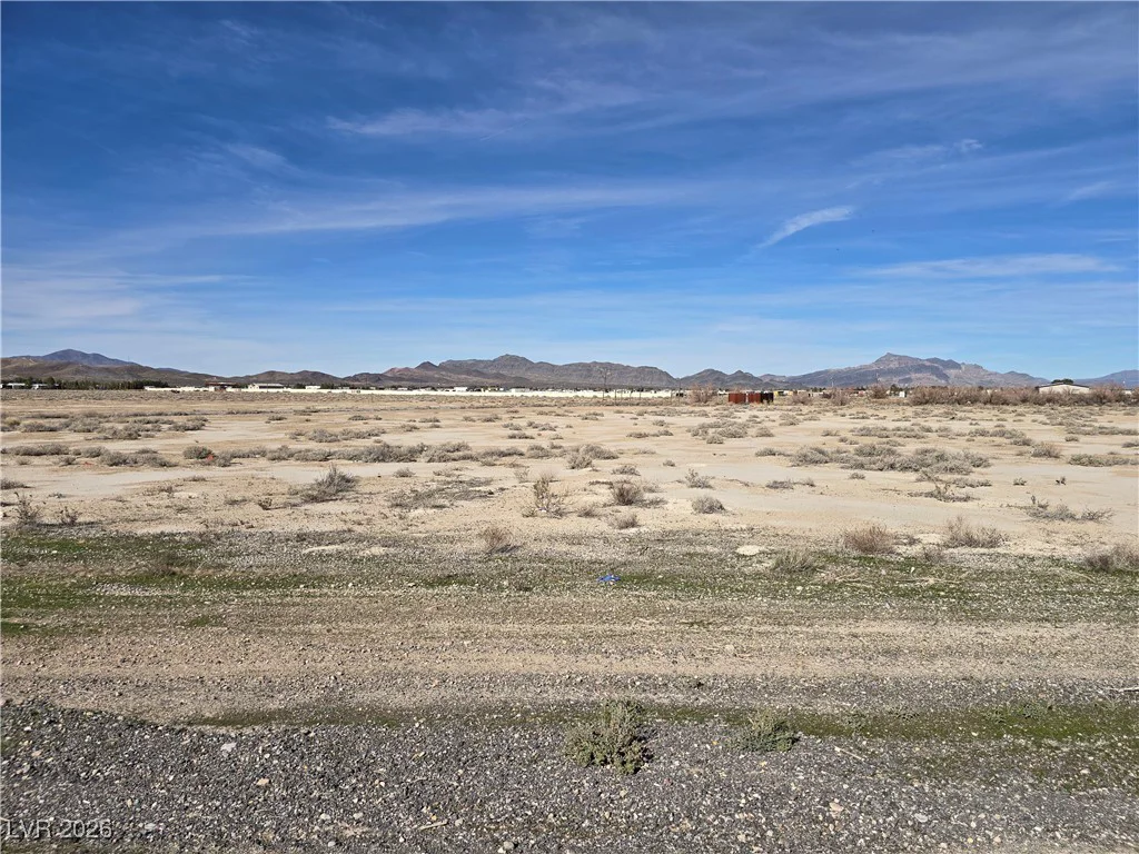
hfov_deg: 73.9
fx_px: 757
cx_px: 570
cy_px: 427
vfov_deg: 58.9
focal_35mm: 23
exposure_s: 1/1395
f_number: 1.7
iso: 12
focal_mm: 6.3
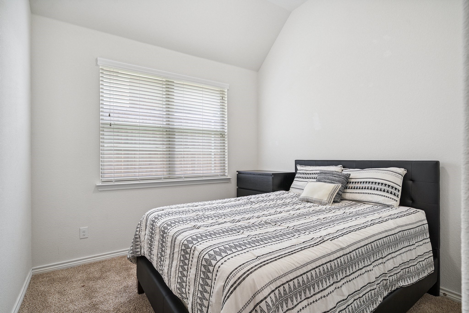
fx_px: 234
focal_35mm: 18
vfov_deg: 67.4
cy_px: 156
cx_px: 234
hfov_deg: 90.0
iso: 400
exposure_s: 1/10
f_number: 8
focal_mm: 18
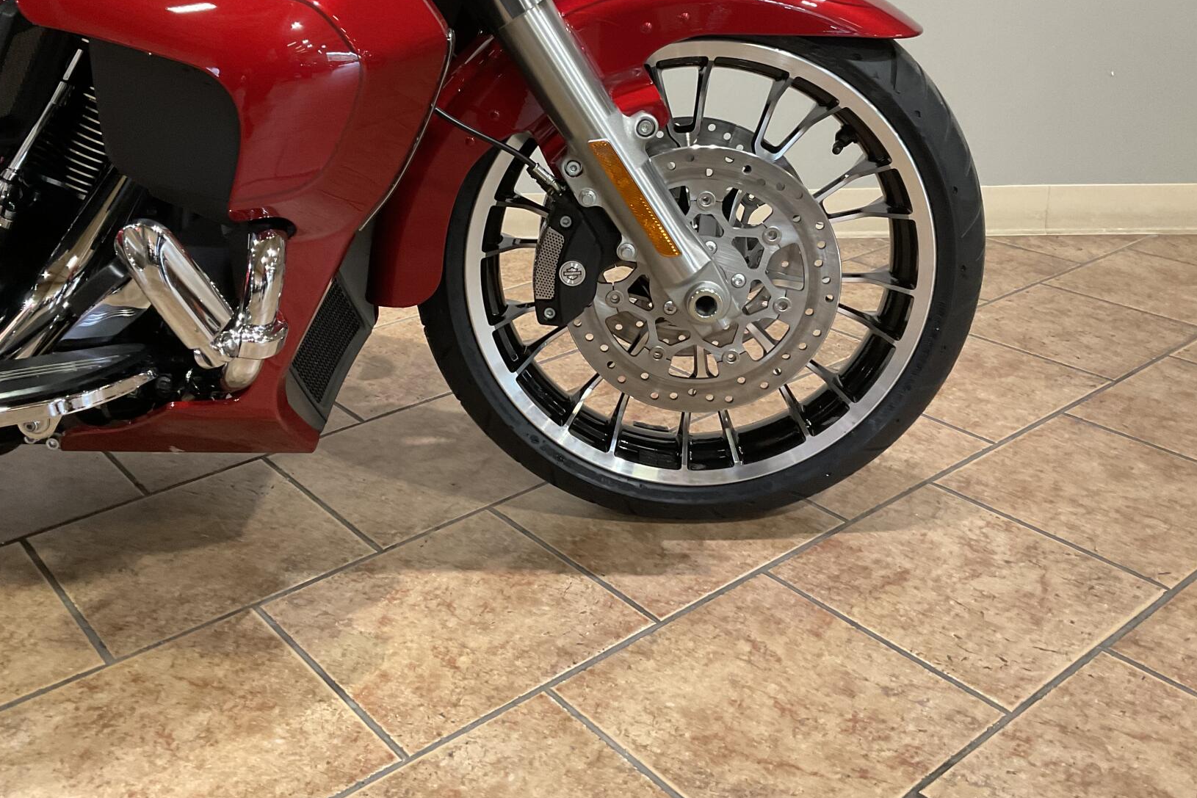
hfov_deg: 51.9
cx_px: 564
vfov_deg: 35.6
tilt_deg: -19.4
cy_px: 259
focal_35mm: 37
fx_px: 1230
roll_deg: +1.2
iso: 160
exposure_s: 1/60
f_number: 1.8
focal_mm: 3
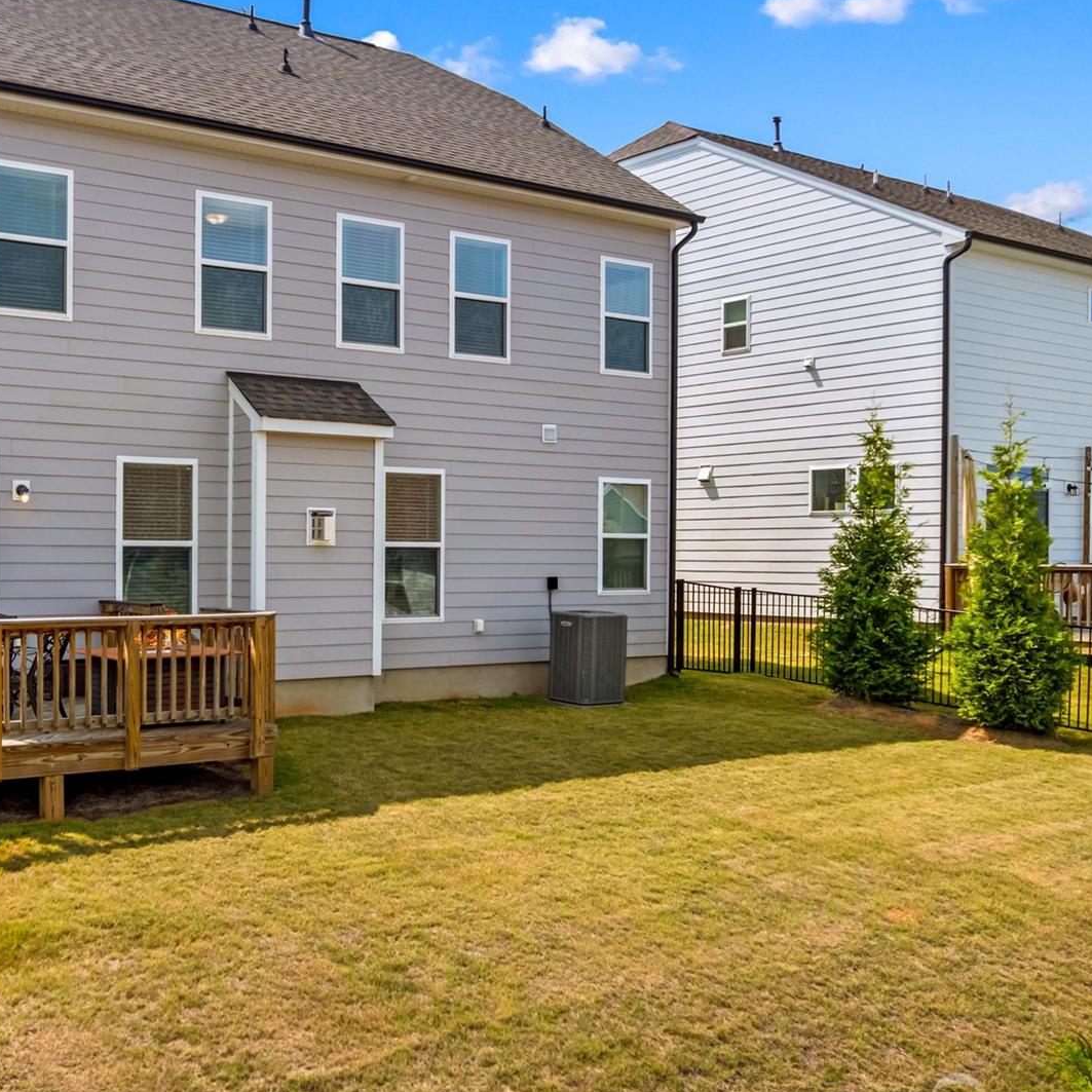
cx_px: 380
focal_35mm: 36
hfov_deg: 45.5
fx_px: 1285
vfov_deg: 46.0
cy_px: 499
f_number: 2.8
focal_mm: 8.38
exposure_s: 1/2000
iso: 150
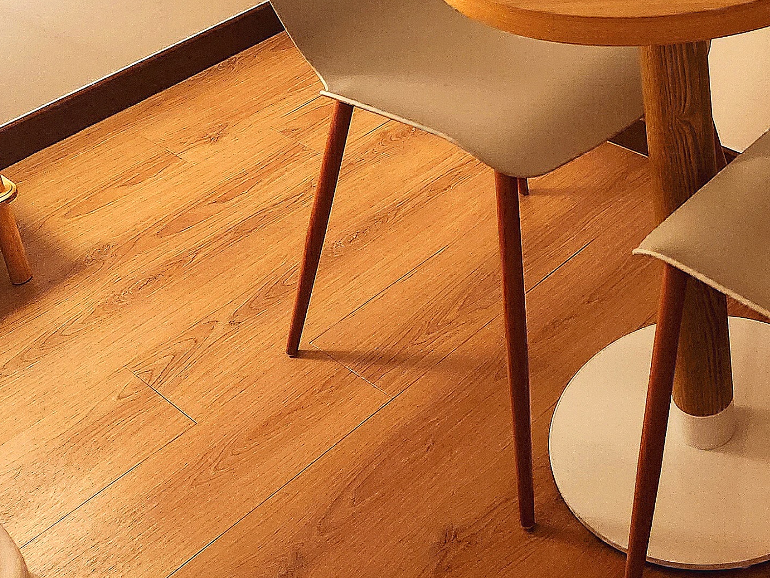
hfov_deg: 32.1
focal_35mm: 58
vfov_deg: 23.4
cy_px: -90
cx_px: 646
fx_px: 1290
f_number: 1.8
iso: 500
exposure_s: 1/40
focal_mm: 5.4
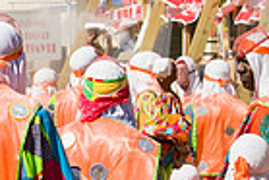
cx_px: -87
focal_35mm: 291
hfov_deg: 7.0
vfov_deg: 4.7
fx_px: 2177
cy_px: 182
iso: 100
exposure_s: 1/320
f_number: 9
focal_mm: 70
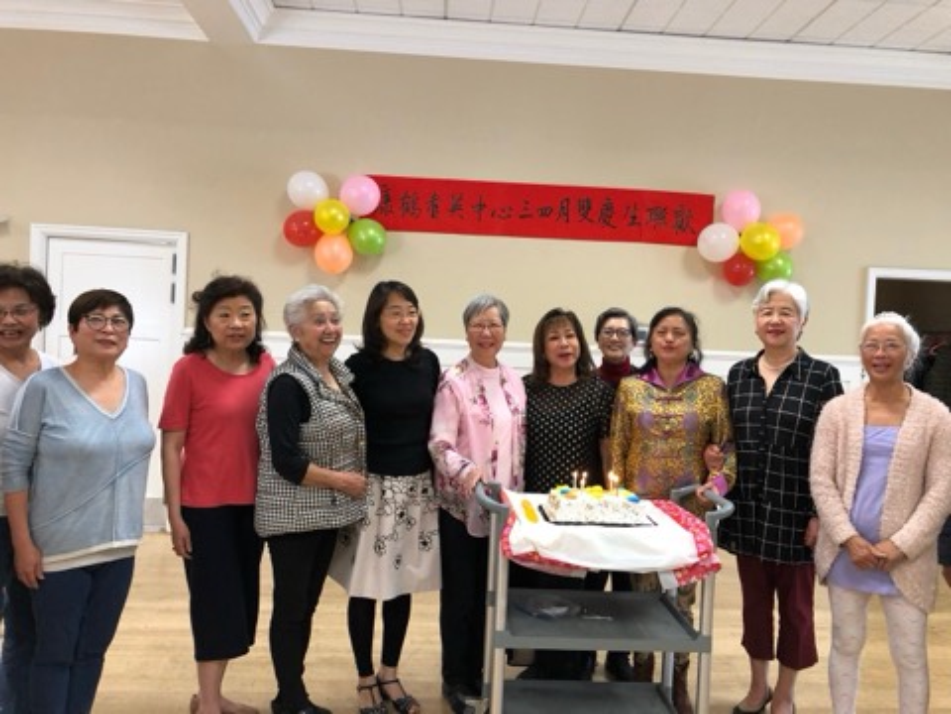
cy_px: 357
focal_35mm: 28
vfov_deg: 49.7
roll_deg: -2.3
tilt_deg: -3.0
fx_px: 769
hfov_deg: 63.4
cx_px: 476
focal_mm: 4
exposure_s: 1/20
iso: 40
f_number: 1.8
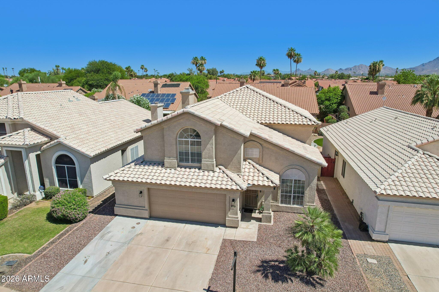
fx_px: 268
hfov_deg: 78.6
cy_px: 146
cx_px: 220
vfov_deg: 57.2
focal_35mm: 22
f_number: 2.8
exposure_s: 1/2500
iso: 100
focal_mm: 8.4
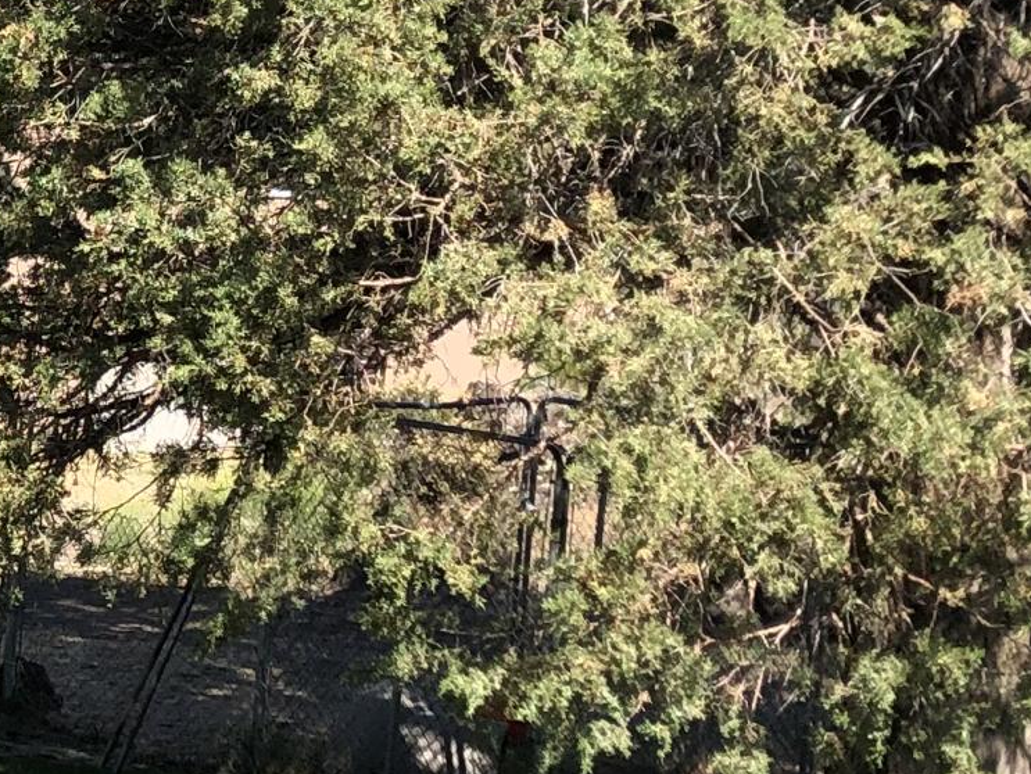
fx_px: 3367
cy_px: 409
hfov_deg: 16.0
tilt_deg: -9.6
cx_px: -511
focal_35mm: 113
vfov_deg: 13.1
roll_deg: -3.0
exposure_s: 1/1185
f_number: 1.8
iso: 20
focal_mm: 3.99
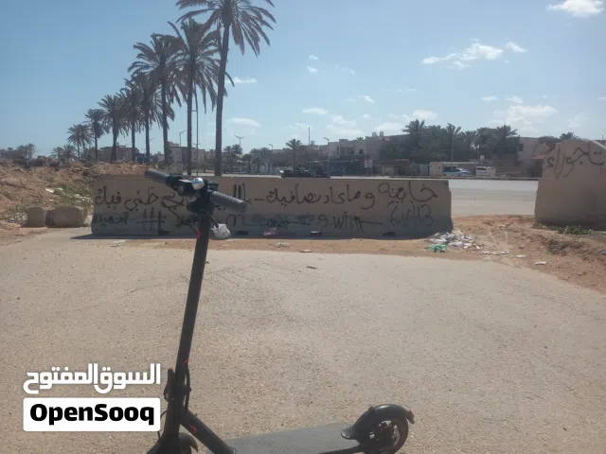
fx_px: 438
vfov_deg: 54.9
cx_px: 303
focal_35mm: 25
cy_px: 227
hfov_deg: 69.4
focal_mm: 4.6
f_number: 2
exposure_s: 1/1333
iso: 32
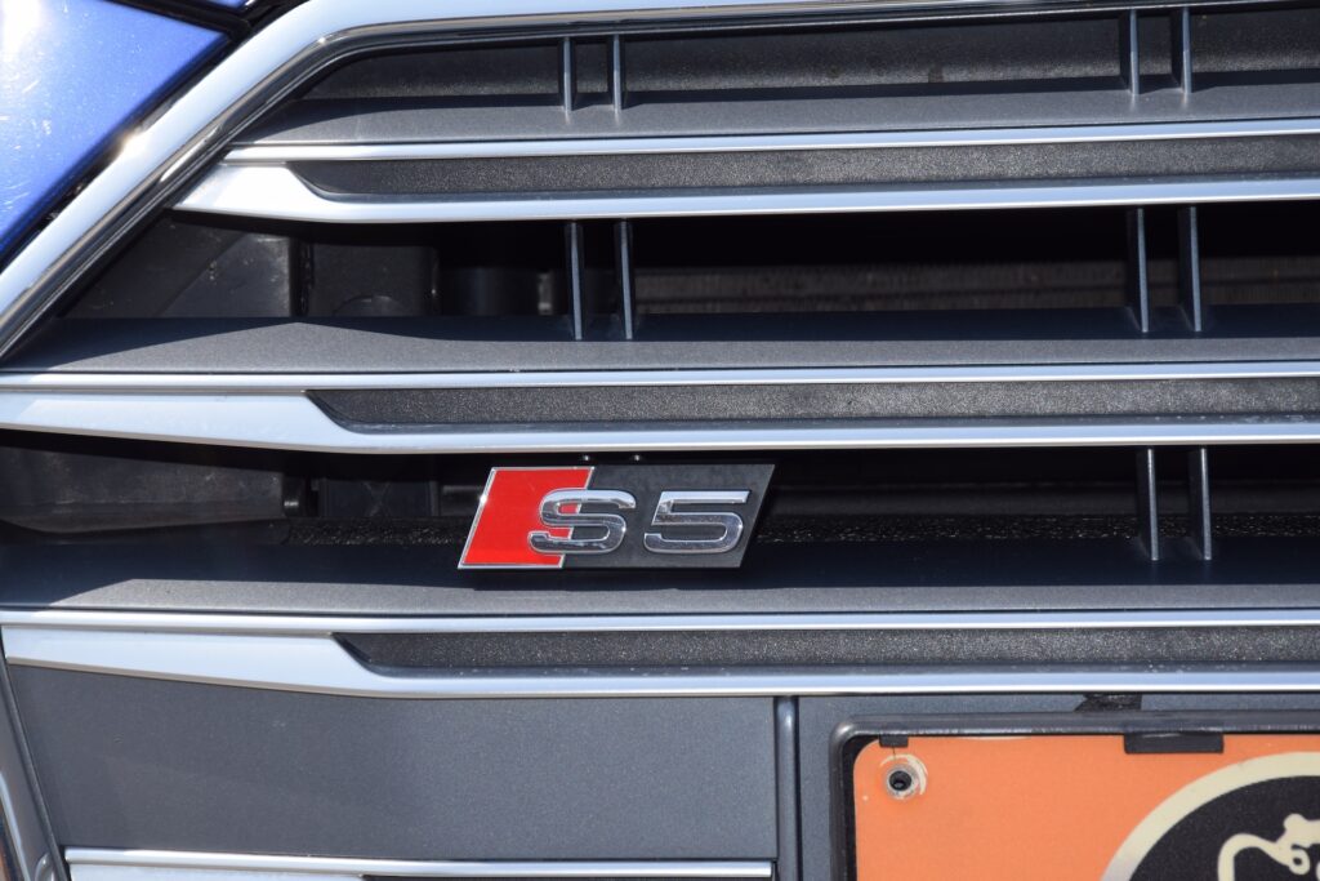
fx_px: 5775
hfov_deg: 13.0
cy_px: 440
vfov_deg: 8.7
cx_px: 660
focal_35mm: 158
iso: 100
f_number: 9
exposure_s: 1/200
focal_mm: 105
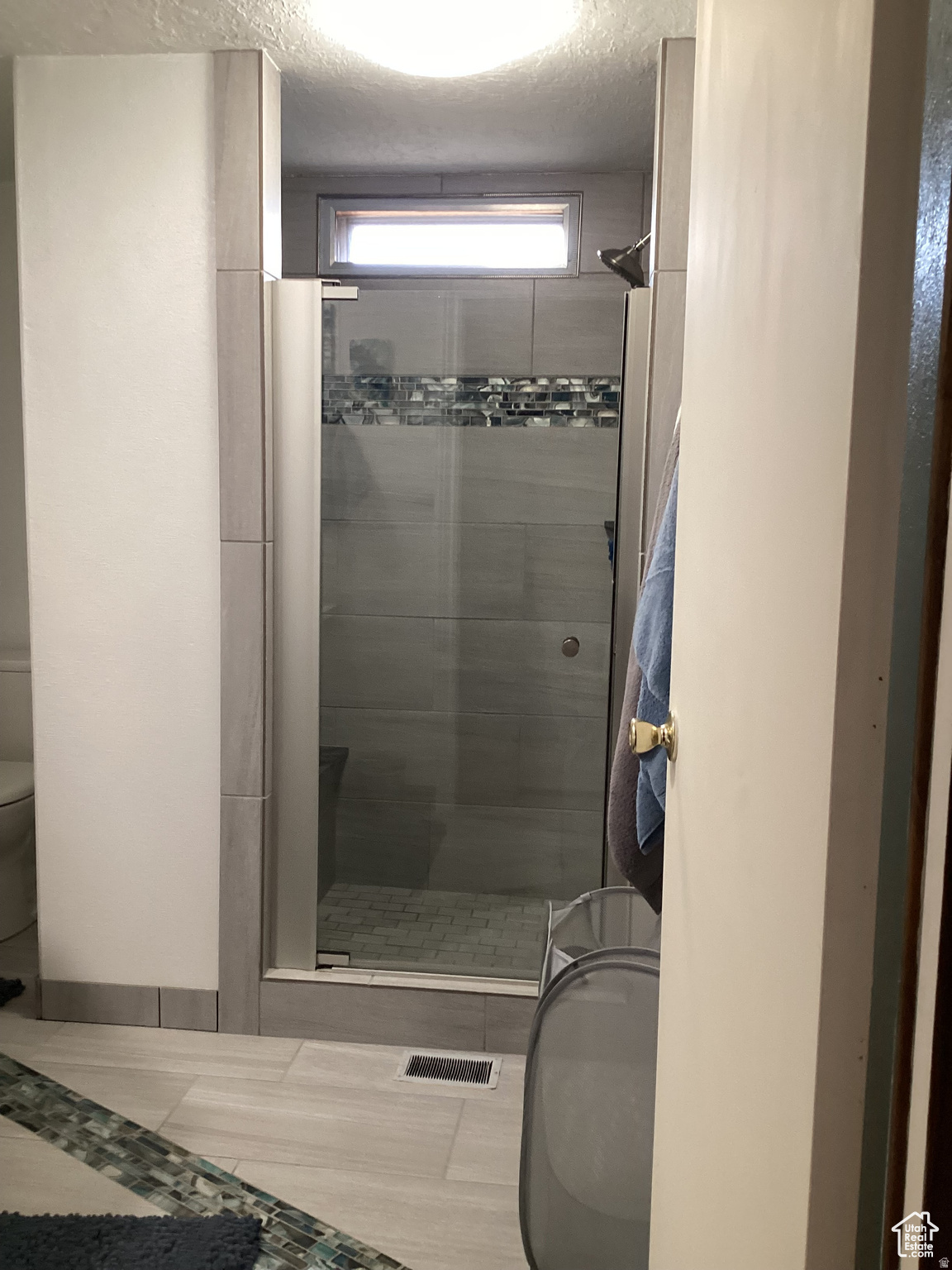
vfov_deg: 58.4
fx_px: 1137
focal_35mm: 31
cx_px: 476
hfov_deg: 45.4
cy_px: 635
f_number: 2.4
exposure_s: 1/60
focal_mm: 3.3
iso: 200
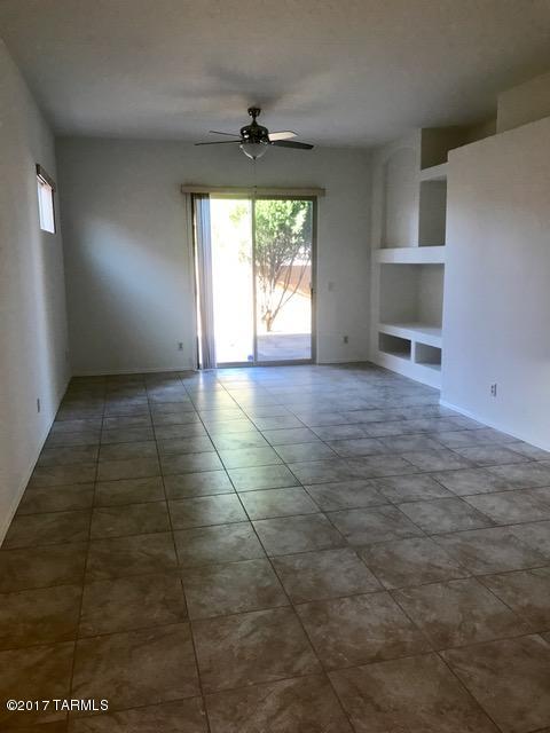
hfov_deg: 49.7
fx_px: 593
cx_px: 275
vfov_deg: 63.4
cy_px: 366
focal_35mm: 28
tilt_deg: -9.6
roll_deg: +0.8
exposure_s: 1/30
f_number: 1.8
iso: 32
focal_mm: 3.99
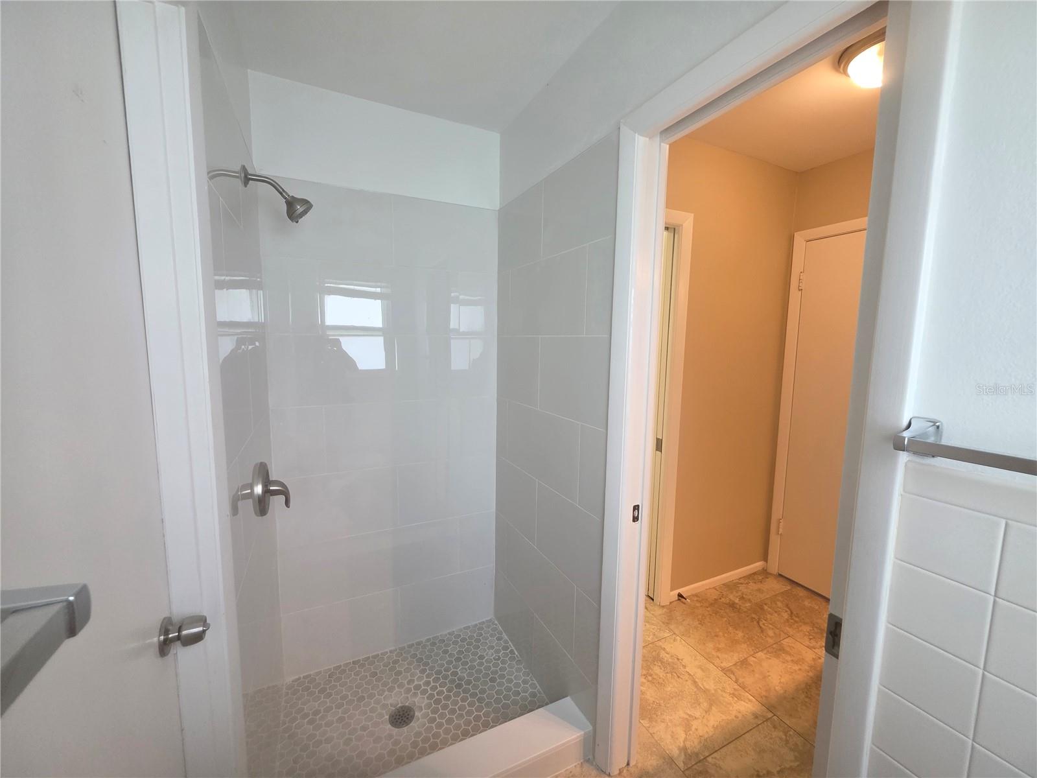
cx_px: 518
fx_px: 389
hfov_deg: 106.2
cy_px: 389
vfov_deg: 89.9
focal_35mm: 13
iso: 250
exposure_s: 1/120
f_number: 1.9
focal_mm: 2.2
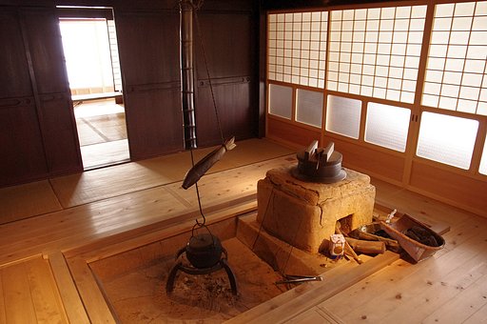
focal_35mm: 27
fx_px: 365
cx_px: 244
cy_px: 162
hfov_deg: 67.4
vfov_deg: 47.8
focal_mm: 18
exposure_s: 1/25
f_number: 5.6
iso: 1600
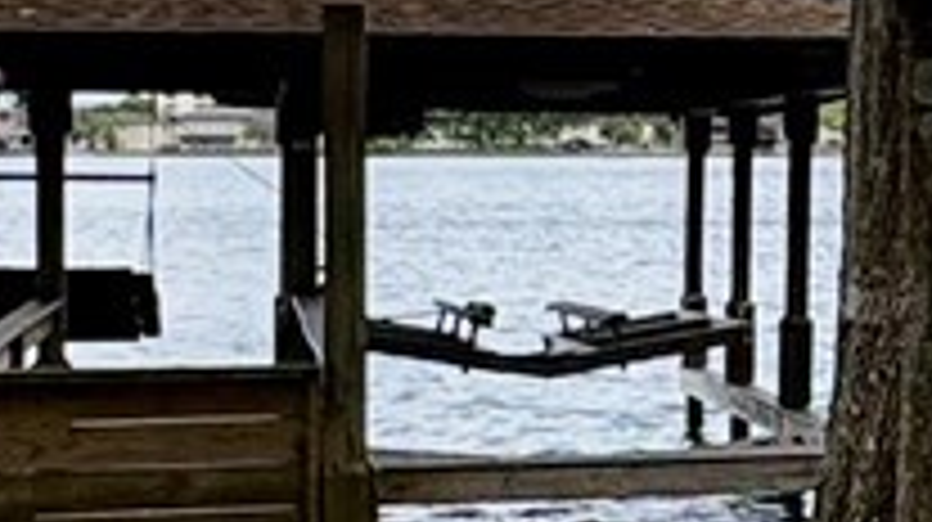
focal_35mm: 118
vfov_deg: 10.2
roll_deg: +0.7
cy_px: 234
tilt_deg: -0.3
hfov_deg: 17.6
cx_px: 1009
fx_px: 2913
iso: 50
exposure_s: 1/1449
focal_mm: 2.22
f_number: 2.2
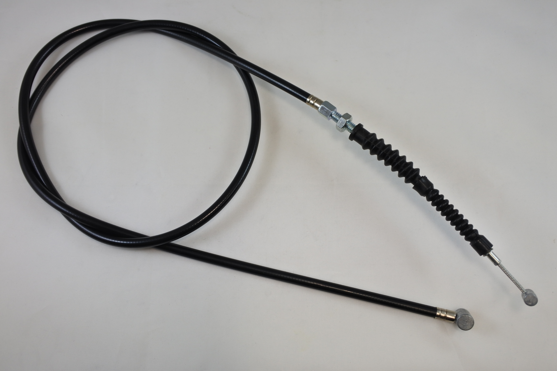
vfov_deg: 40.0
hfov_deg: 57.2
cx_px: 278
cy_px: 186
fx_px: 511
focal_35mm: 33
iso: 320
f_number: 3.8
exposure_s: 1/250
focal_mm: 12.3
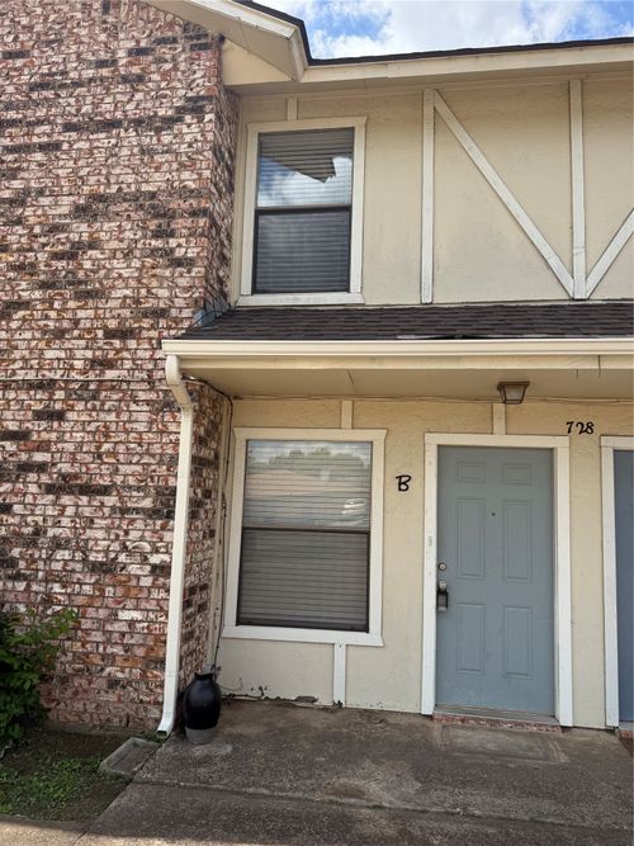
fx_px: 586
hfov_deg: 56.8
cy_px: 423
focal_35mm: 24
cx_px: 317
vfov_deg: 71.6
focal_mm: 6.76
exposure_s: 1/4167
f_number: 1.78
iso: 100
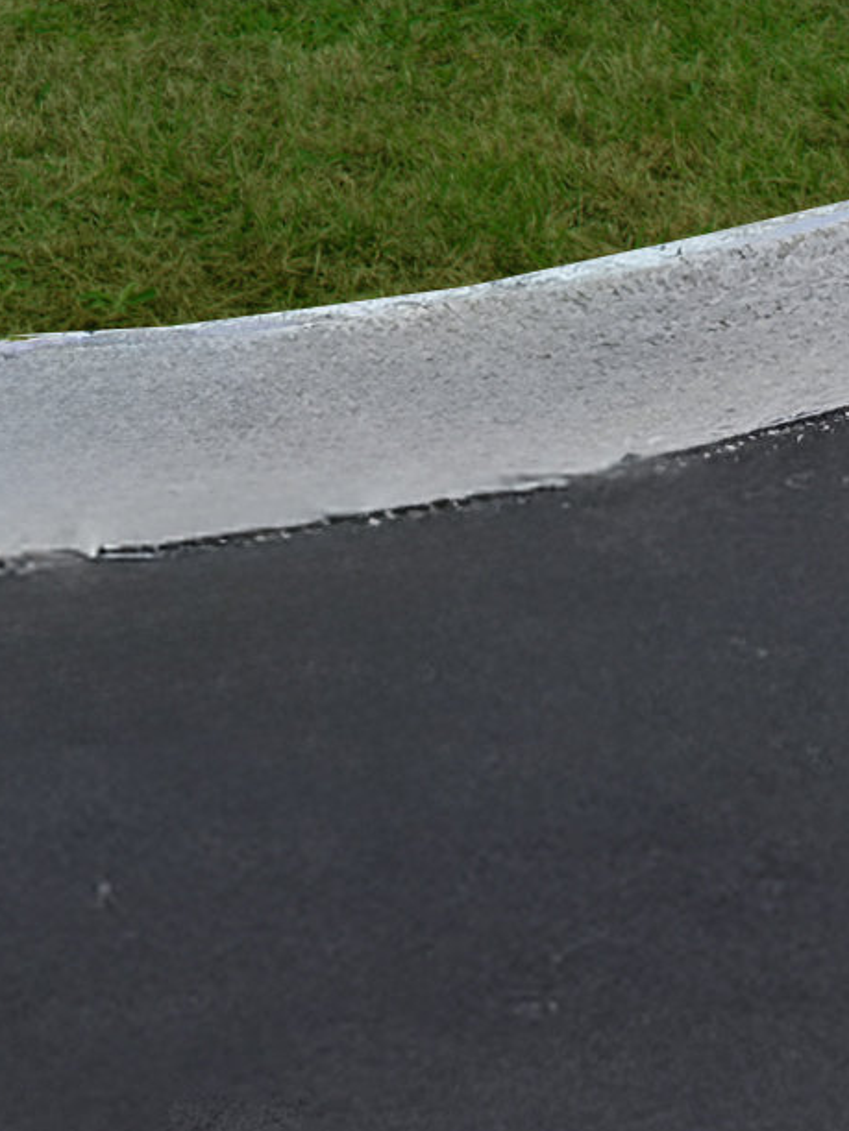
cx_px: 2300
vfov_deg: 9.0
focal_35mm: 195
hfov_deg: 7.0
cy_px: -1702
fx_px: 6369
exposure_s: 1/6
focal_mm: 20.5
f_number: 8
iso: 400
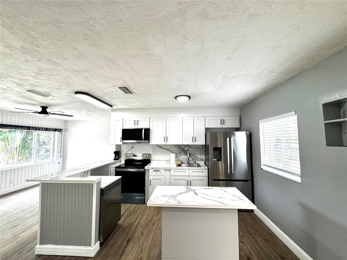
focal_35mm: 14
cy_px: 130
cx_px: 174
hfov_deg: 102.1
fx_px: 140
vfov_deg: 85.7
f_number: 2.2
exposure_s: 1/120
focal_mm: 2.22
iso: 80
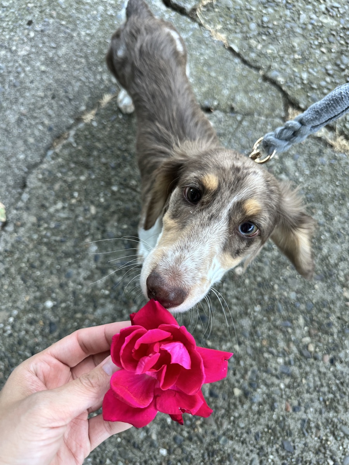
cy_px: 232
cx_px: 174
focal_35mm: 24
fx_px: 323
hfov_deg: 56.8
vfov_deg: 71.6
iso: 200
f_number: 1.78
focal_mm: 6.86
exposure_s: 1/121
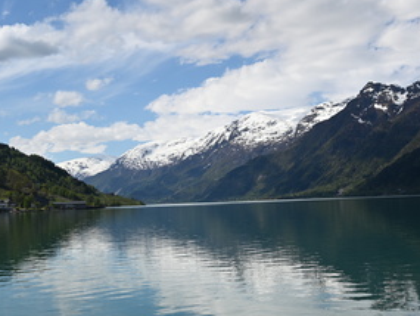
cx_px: 200
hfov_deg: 31.2
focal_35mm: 62
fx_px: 753
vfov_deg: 23.7
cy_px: 146
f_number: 8
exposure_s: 1/500
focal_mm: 46
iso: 100
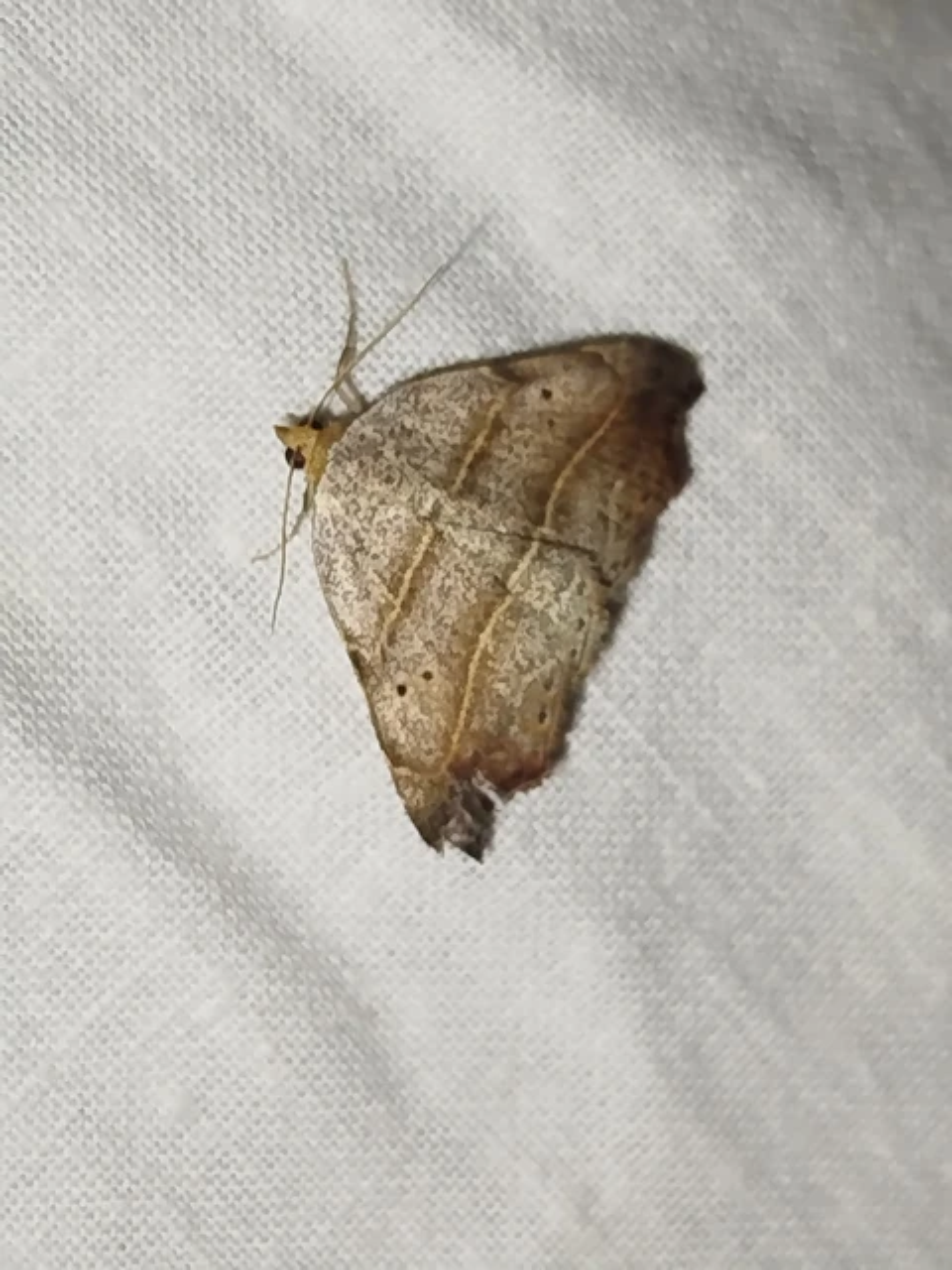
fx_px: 3227
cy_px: 635
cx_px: 476
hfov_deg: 16.8
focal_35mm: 88
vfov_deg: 22.3
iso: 80
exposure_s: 1/50
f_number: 1.7
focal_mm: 5.31
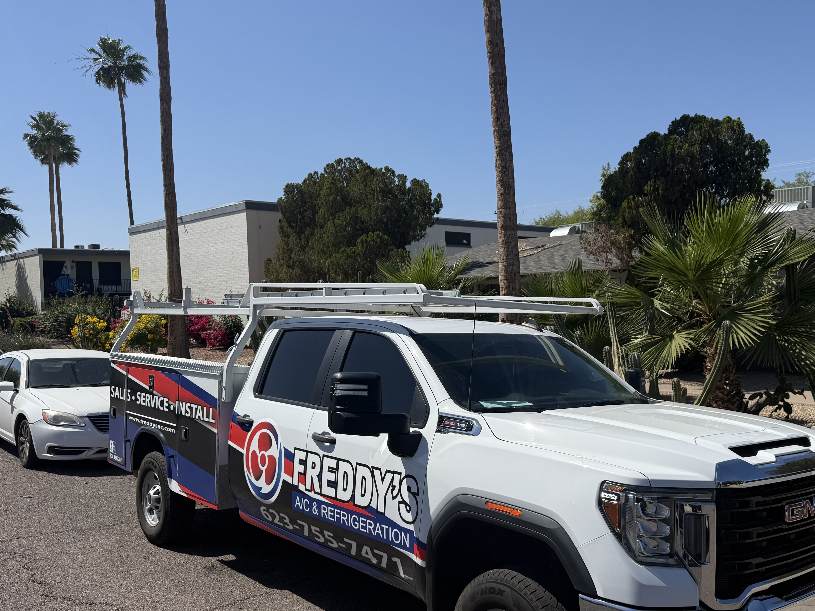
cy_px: 326
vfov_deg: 44.1
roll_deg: +1.8
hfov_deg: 56.3
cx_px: 501
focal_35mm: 32
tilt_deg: -2.9
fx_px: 753
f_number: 1.78
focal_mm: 6.76
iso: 80
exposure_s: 1/6711
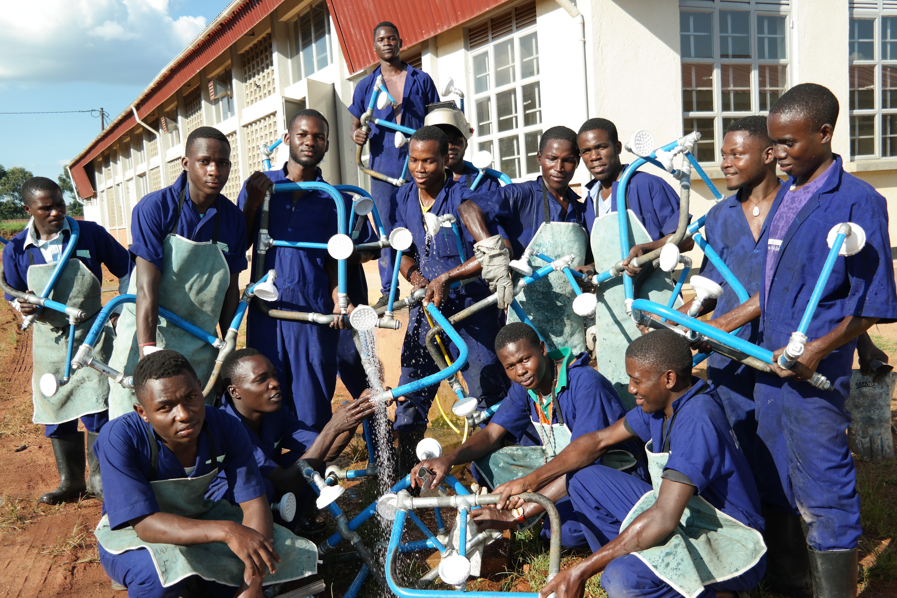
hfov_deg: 57.2
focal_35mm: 33
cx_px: 448
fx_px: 822
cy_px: 299
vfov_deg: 40.0
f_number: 4
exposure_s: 1/500
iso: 100
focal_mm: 22
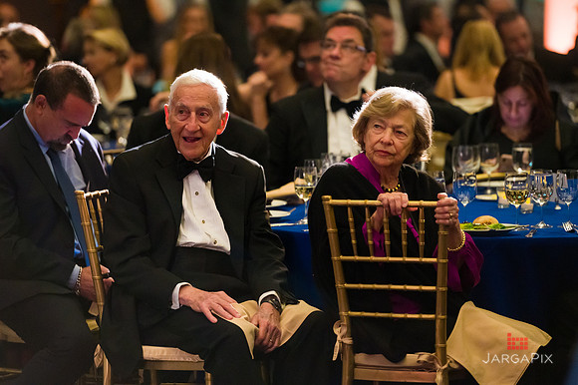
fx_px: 3209
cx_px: 289
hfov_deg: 10.3
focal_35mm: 200
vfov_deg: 6.9
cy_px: 192
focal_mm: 200
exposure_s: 1/125
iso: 6400
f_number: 3.2
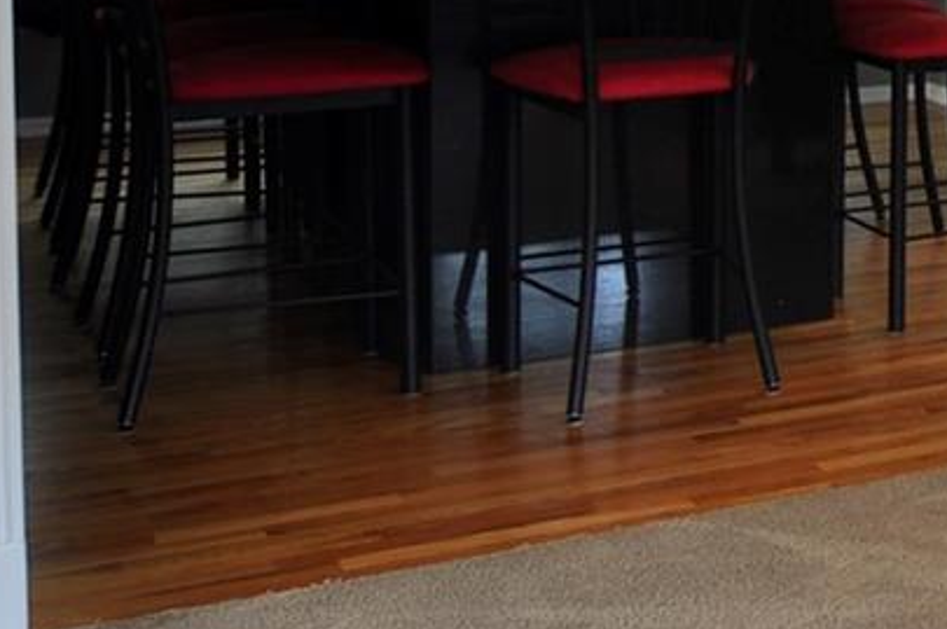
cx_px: 1763
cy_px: -143
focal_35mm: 83
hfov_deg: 18.4
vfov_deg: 15.7
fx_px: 2181
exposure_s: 1/15
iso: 200
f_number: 4
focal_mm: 14
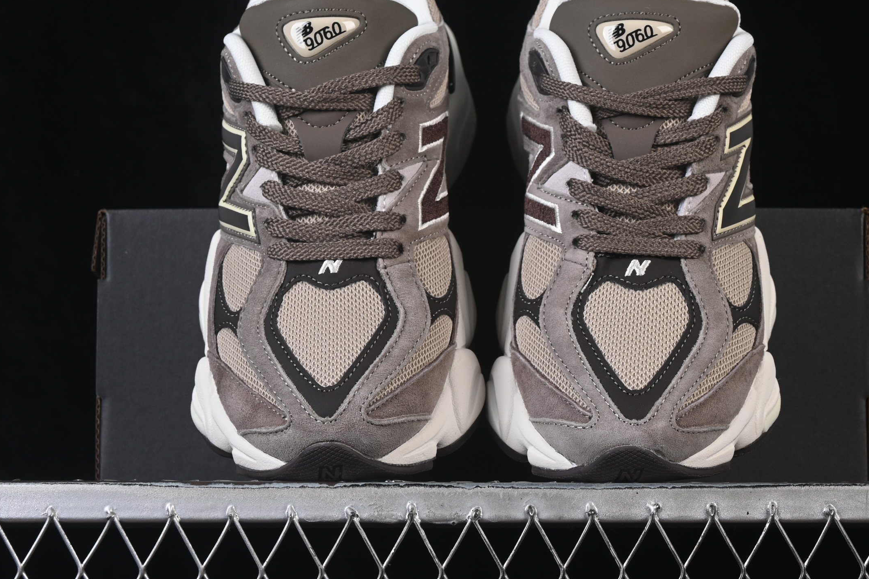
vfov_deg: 14.0
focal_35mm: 98
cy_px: 242
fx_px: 2365
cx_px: 491
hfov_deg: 20.8
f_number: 8
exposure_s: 1/80
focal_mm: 50
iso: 160
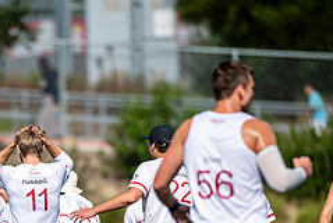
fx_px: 6733
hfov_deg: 2.8
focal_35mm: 727
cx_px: 35
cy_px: 236
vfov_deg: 1.9
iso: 100
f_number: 3.2
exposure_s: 1/2500
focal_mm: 300
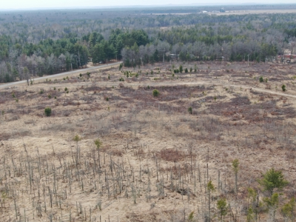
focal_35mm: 48
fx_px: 410
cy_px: 111
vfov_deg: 30.3
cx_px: 148
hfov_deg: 39.7
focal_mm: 8.6
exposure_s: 1/320
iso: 100
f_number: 3.8
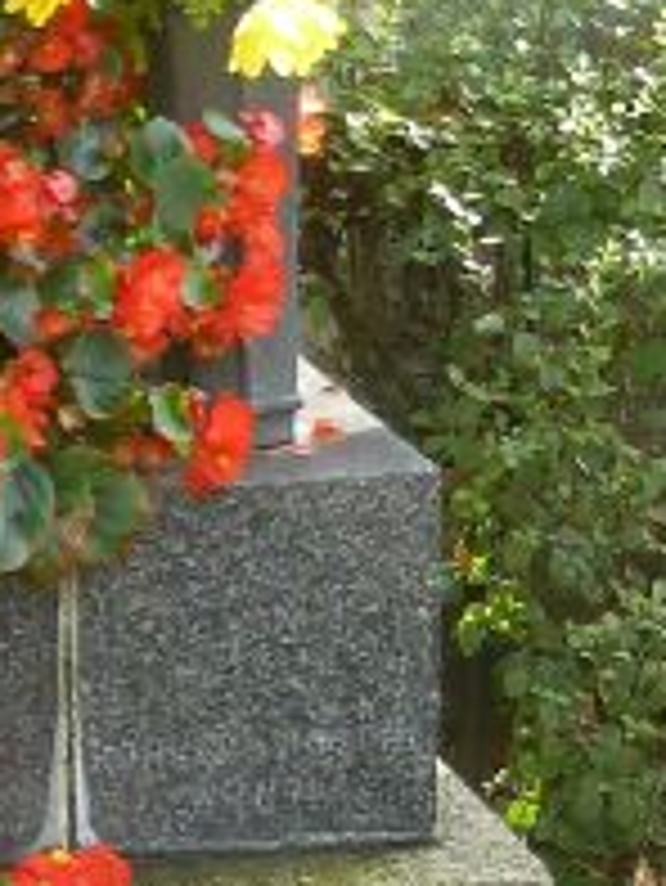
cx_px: -734
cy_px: 2
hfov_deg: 6.8
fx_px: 5407
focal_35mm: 211
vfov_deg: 9.3
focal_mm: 6.9
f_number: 3.9
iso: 200
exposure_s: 1/250
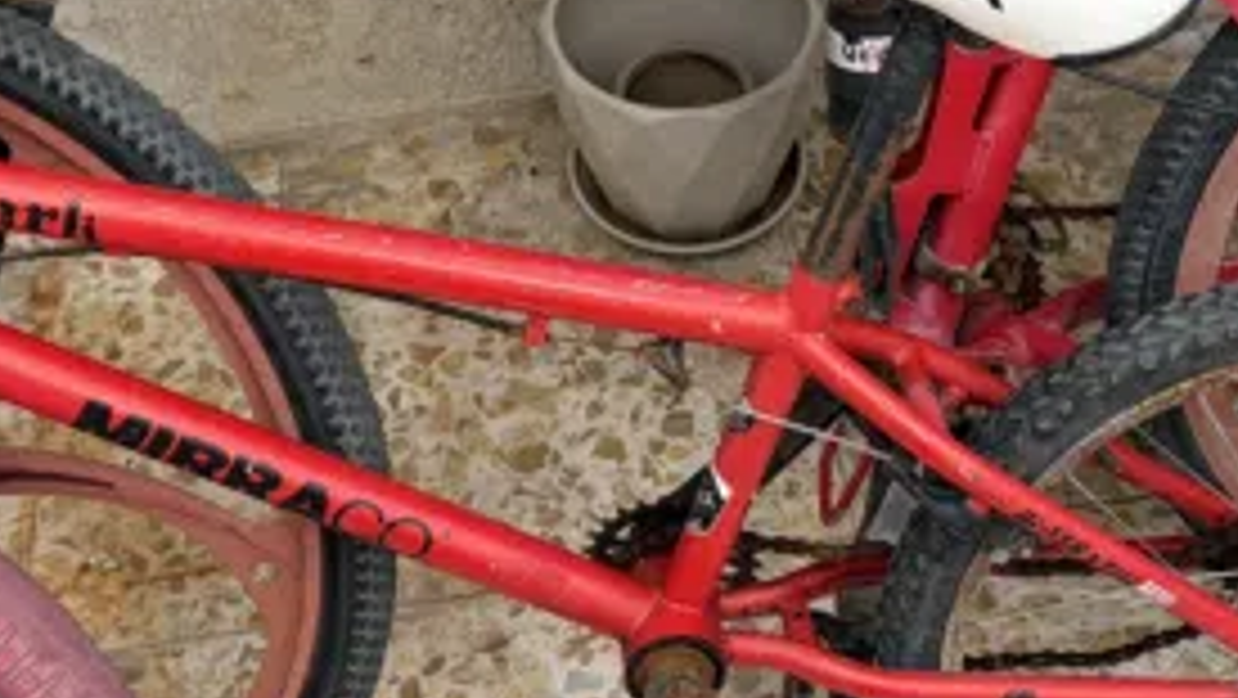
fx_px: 2168
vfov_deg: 18.2
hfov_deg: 31.8
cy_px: 185
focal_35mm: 66
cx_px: 702
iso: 160
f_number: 1.6
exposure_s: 1/60
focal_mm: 5.96
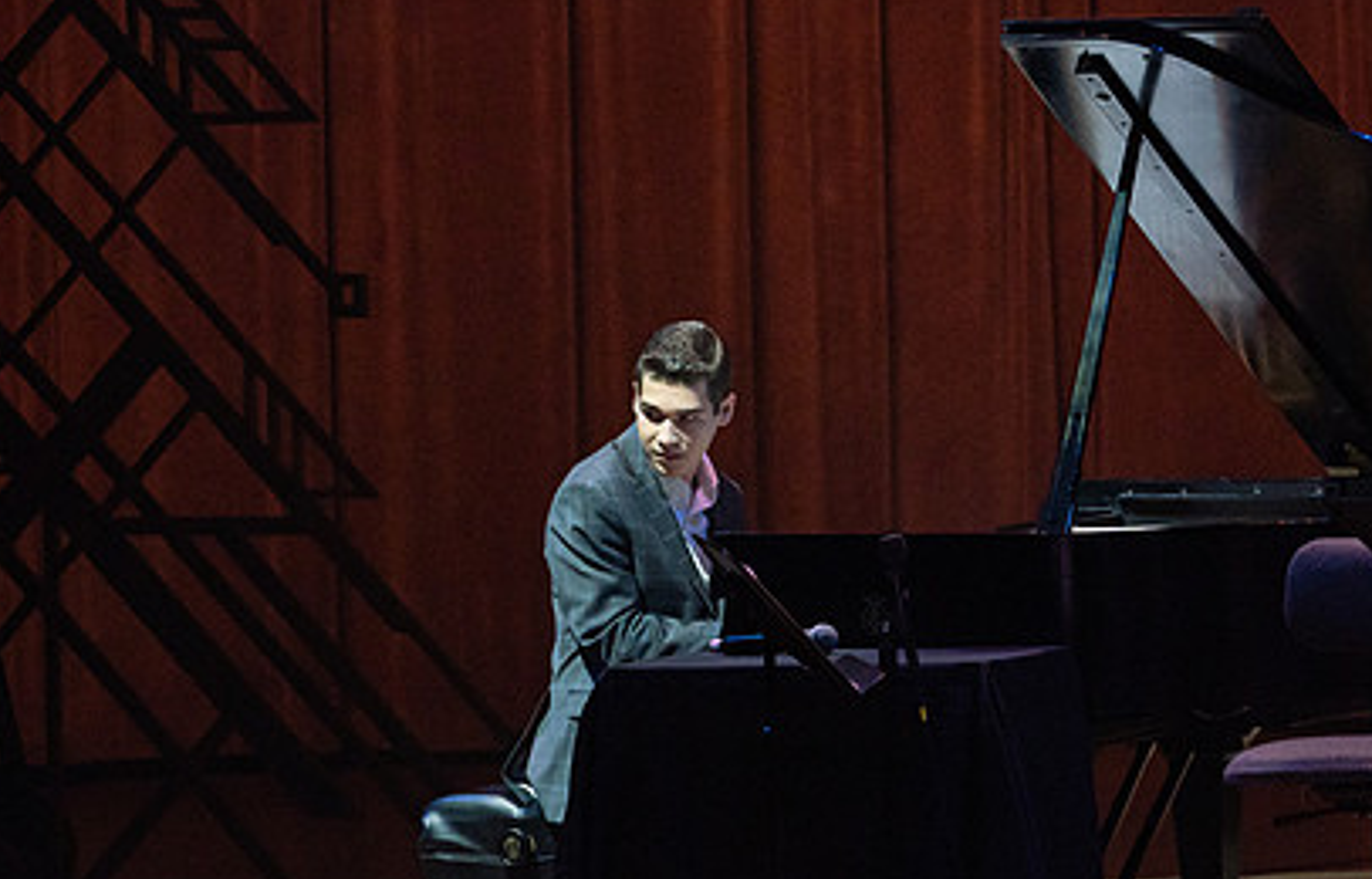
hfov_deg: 5.1
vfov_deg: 3.3
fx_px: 15287
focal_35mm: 406
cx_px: 692
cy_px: 441
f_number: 6.3
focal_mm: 200
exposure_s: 1/250
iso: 2500
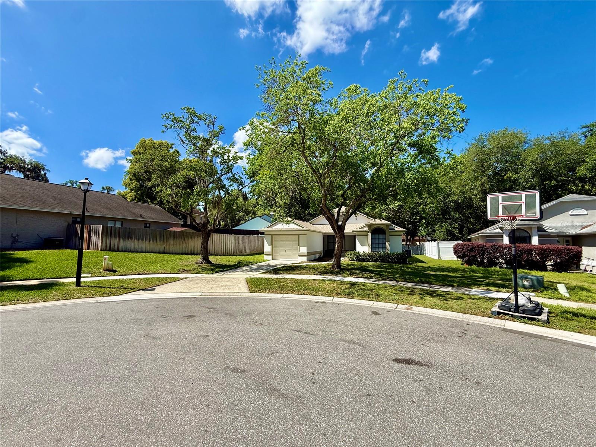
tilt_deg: +3.4
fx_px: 241
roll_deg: -1.1
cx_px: 298
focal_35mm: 14
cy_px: 224
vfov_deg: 85.7
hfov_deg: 102.1
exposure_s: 1/1259
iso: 50
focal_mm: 2.22
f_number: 2.2
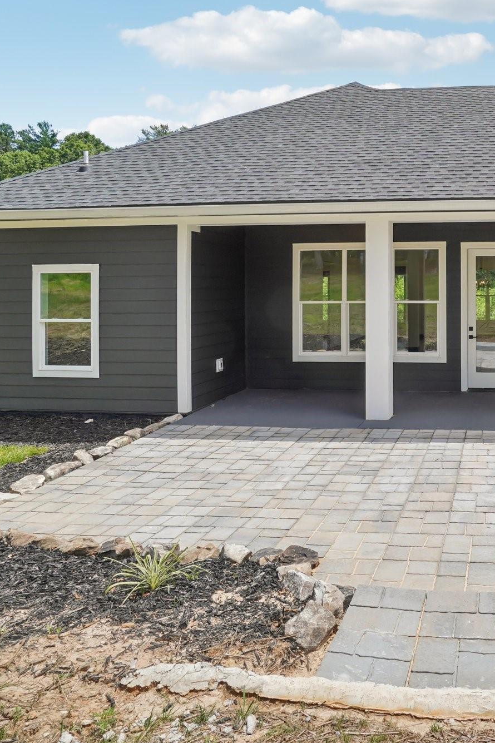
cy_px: 375
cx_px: 463
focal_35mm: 23
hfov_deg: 48.1
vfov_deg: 76.1
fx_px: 475
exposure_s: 1/200
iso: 100
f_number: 8
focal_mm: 10
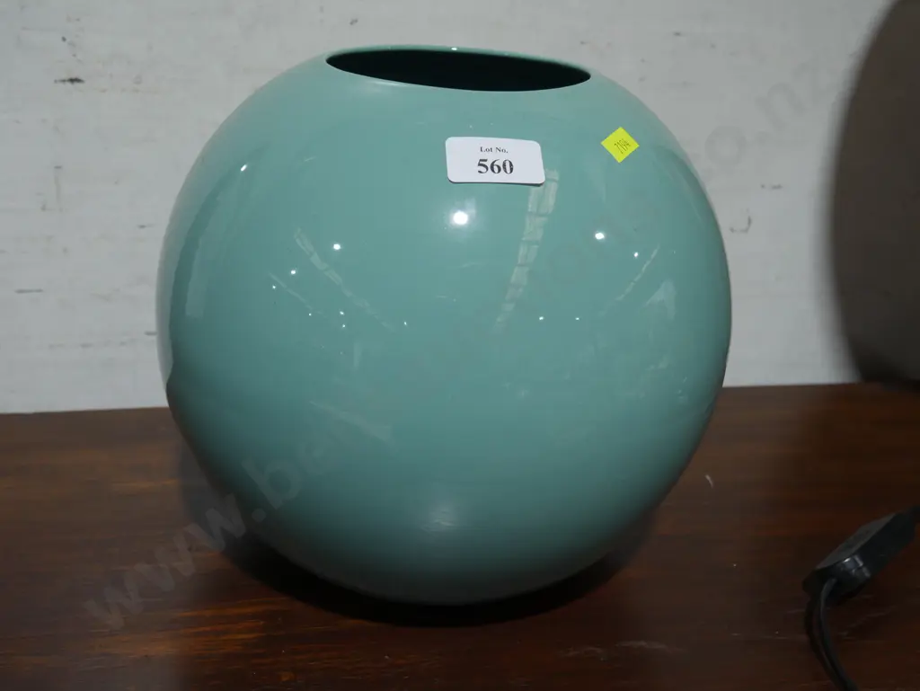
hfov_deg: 44.8
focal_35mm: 42
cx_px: 460
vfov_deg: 34.4
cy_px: 346
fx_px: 1117
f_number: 5
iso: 320
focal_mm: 21
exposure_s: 1/60
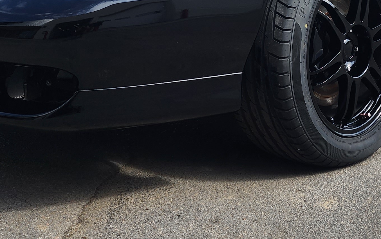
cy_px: -10
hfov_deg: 28.3
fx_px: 748
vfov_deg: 17.6
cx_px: 265
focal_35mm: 72
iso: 12
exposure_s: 1/752
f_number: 1.8
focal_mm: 6.4
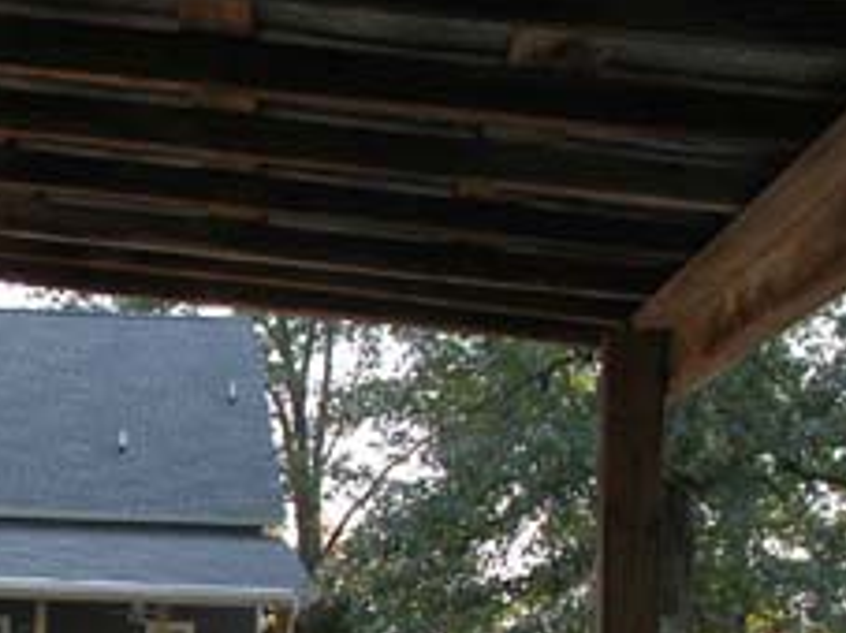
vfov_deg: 19.2
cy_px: 598
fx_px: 1832
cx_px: 67
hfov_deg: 25.1
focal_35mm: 75
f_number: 3.2
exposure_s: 1/65
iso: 100
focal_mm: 8.9
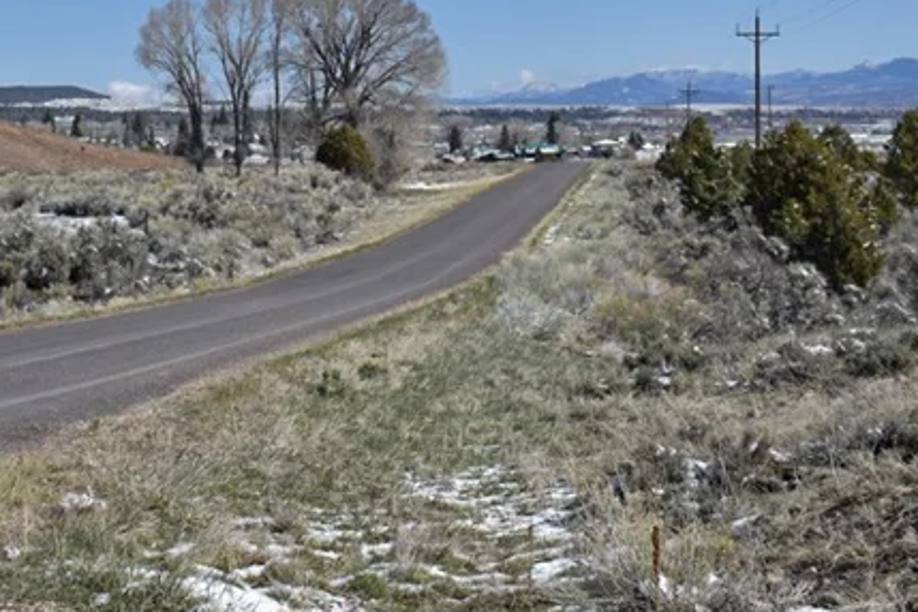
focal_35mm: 86
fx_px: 2193
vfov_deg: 15.8
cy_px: 153
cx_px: 372
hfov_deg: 23.6
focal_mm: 24
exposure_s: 1/1600
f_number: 4
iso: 100
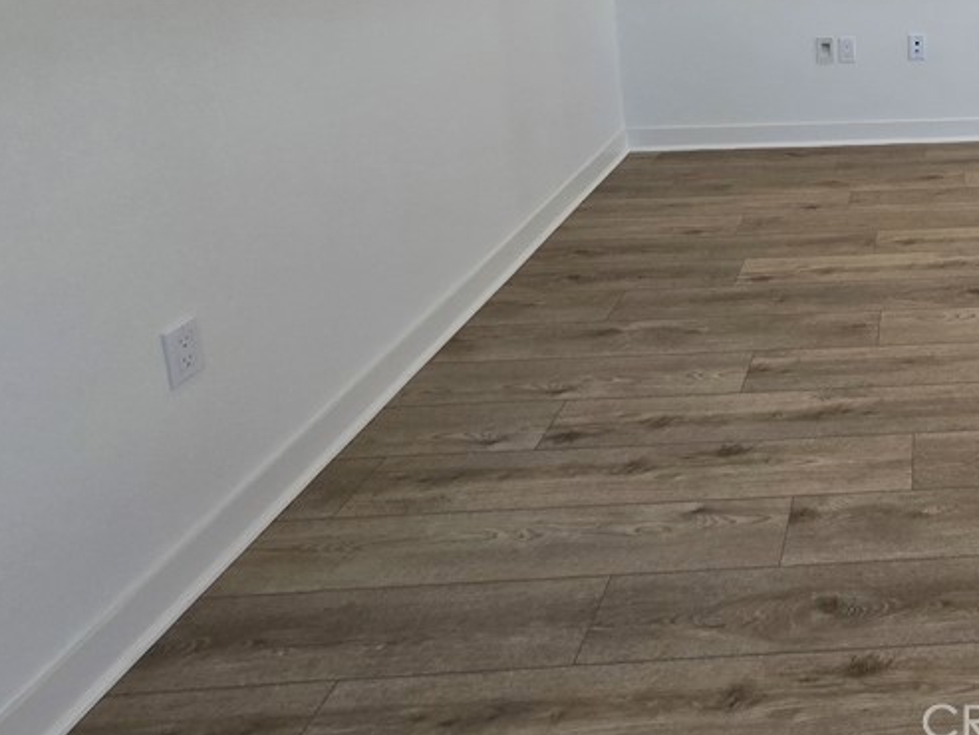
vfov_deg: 43.5
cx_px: 975
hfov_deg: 52.2
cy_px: -12
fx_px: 764
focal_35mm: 27
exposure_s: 1/60
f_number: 2.2
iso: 100
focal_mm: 2.2
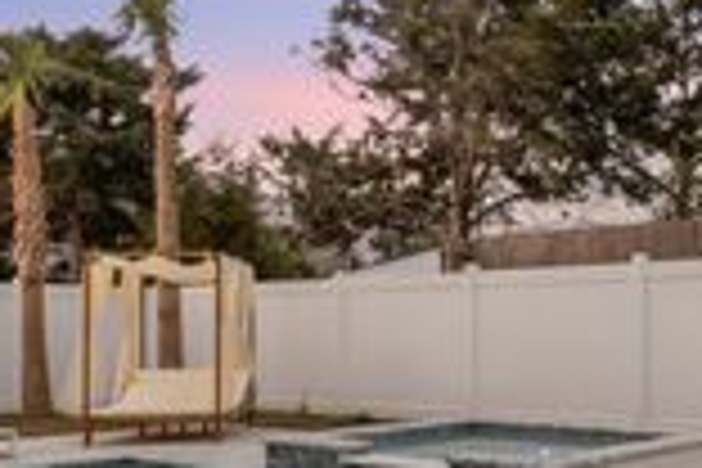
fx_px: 936
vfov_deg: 27.9
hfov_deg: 38.3
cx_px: 634
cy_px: 322
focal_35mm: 48
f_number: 9
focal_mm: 10
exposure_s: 1
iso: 100
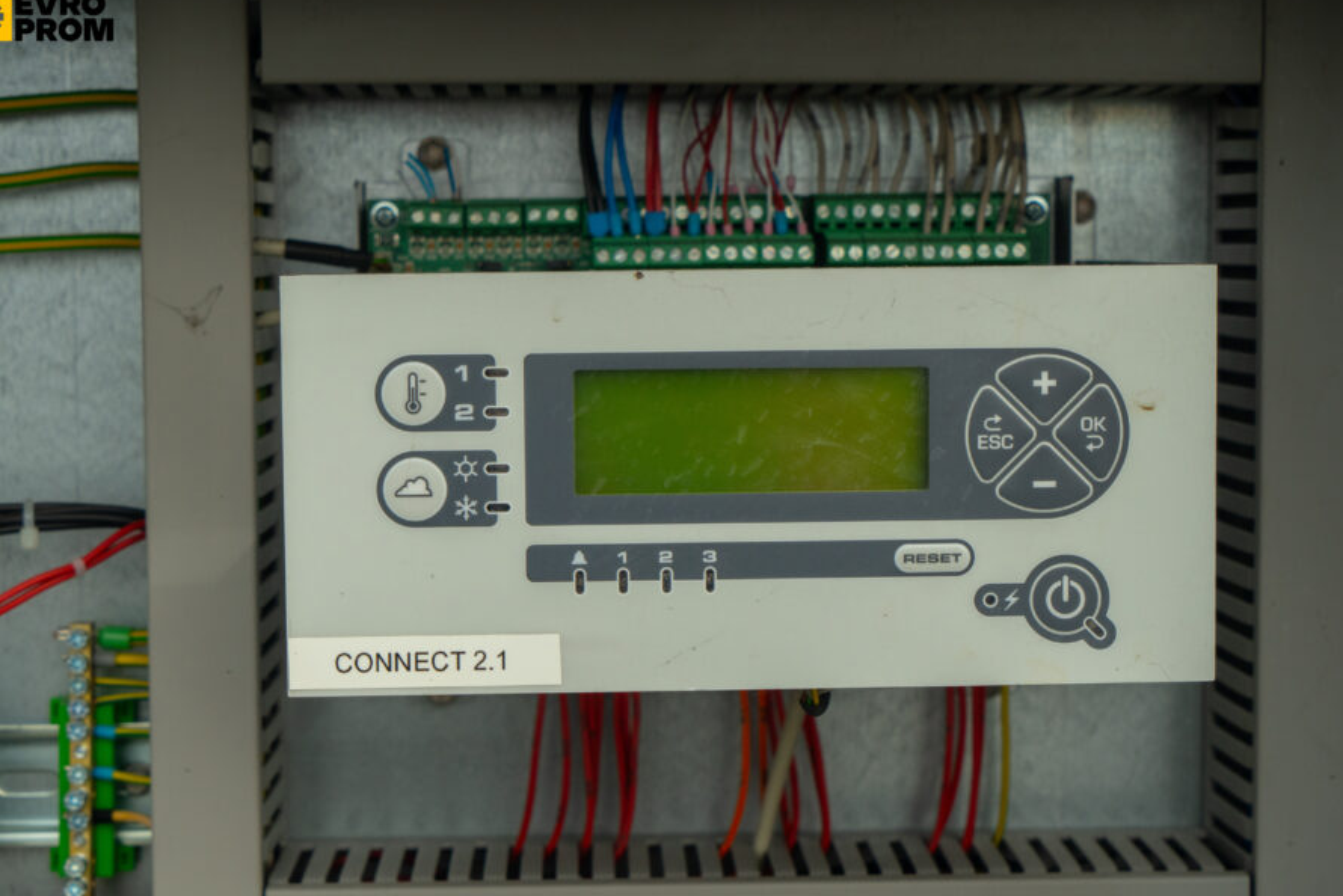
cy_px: 458
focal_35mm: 69
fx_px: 2575
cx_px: 688
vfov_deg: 19.7
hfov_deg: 29.2
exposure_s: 1/160
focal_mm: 60
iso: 640
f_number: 8
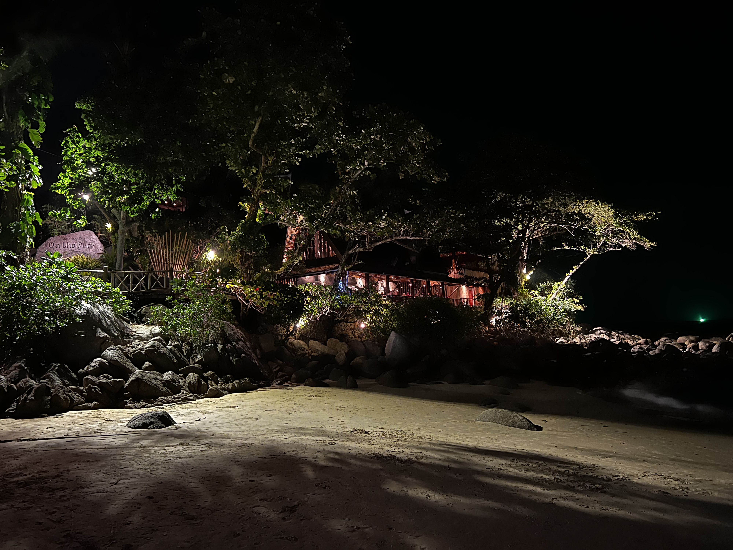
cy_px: 275
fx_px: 551
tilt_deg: +6.1
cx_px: 366
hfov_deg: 67.3
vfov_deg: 53.1
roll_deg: +3.3
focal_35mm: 26
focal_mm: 5.7
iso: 640
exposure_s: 1/9
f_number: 1.5
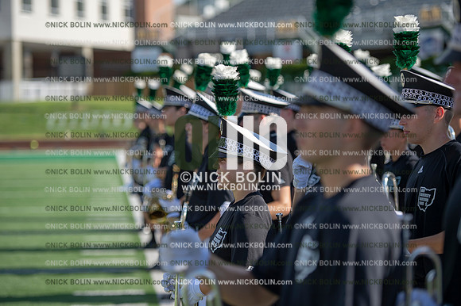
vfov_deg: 11.8
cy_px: 153
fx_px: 1485
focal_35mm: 116
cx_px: 230
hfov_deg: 17.7
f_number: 2.8
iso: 160
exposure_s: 1/2000
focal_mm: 116
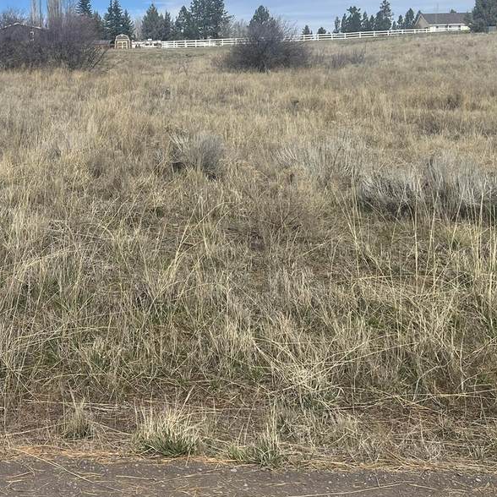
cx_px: 149
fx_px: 812
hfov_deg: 33.6
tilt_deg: -4.1
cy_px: 149
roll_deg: +2.2
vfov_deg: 33.6
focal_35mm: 50
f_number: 1.5
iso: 50
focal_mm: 5.7
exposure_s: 1/5587
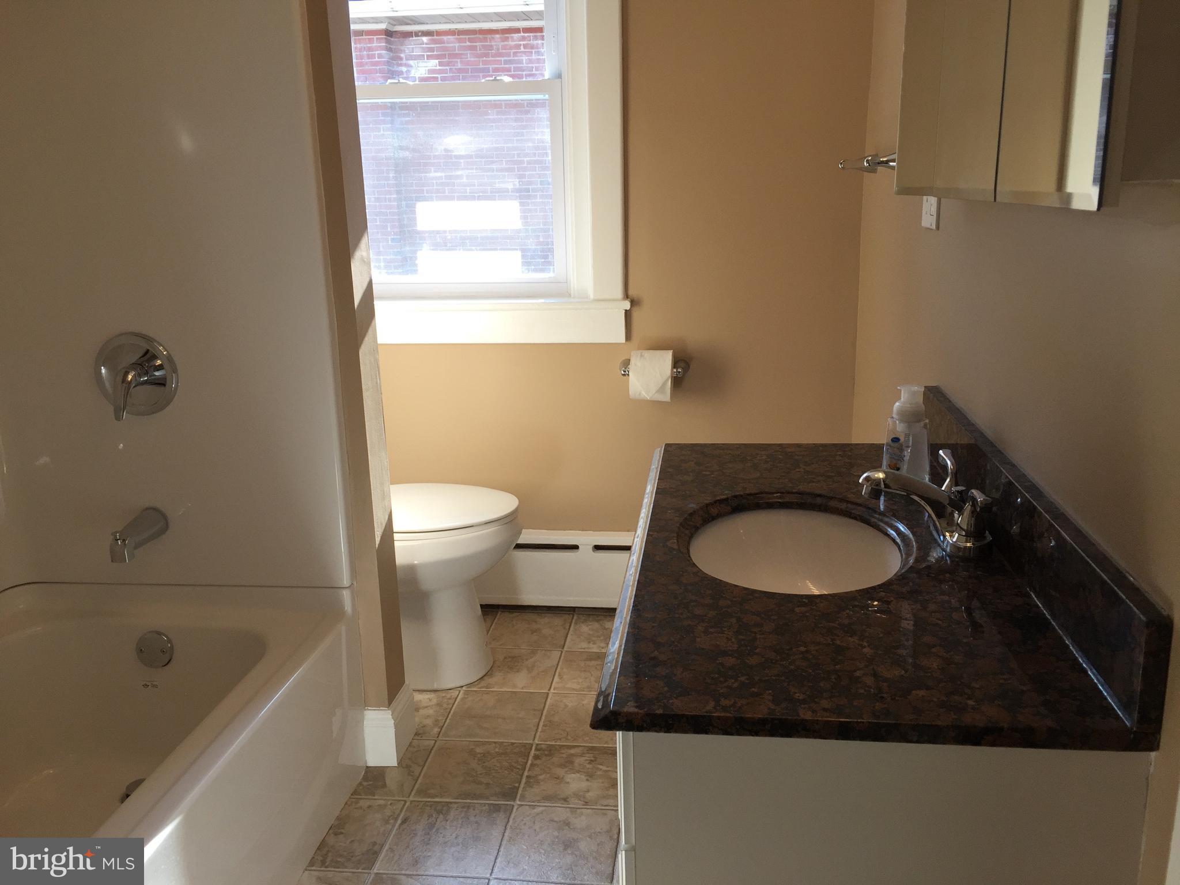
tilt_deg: -13.4
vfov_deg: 48.2
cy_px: 442
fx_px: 989
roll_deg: +0.2
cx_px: 590
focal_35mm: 29
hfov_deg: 61.7
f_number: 2.2
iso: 50
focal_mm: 4.15
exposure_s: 1/120
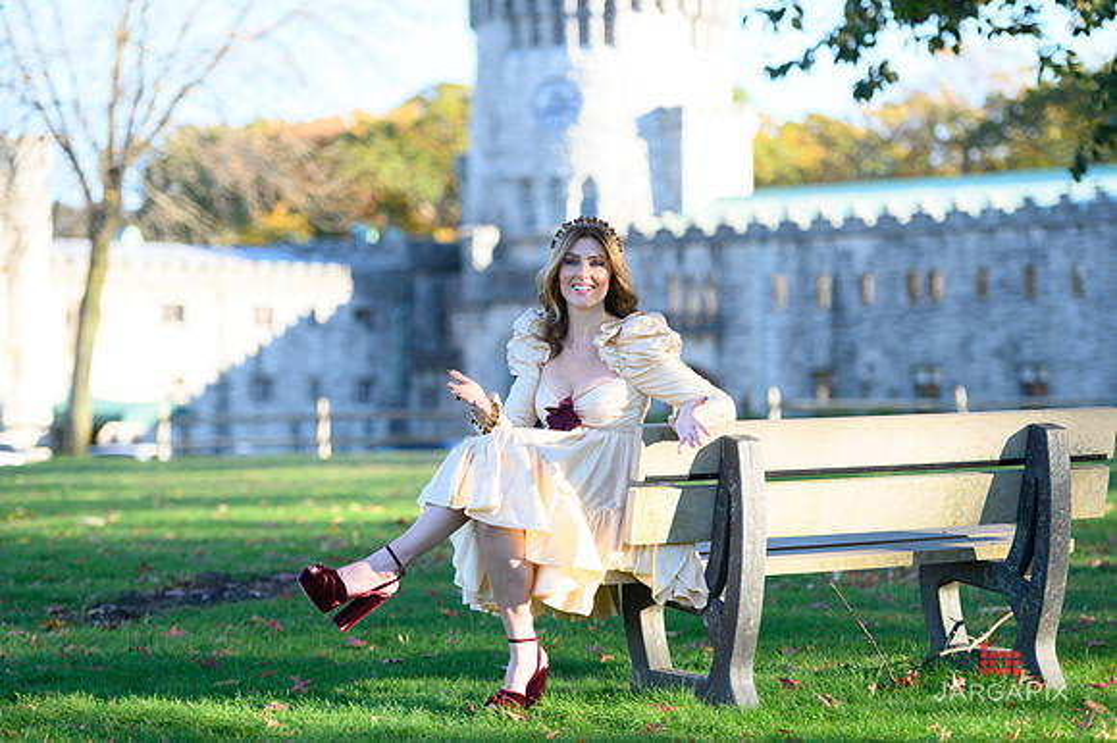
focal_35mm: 105
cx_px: 558
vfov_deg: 13.0
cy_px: 372
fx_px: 3256
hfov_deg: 19.5
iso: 1600
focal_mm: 105
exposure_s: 1/4000
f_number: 3.2
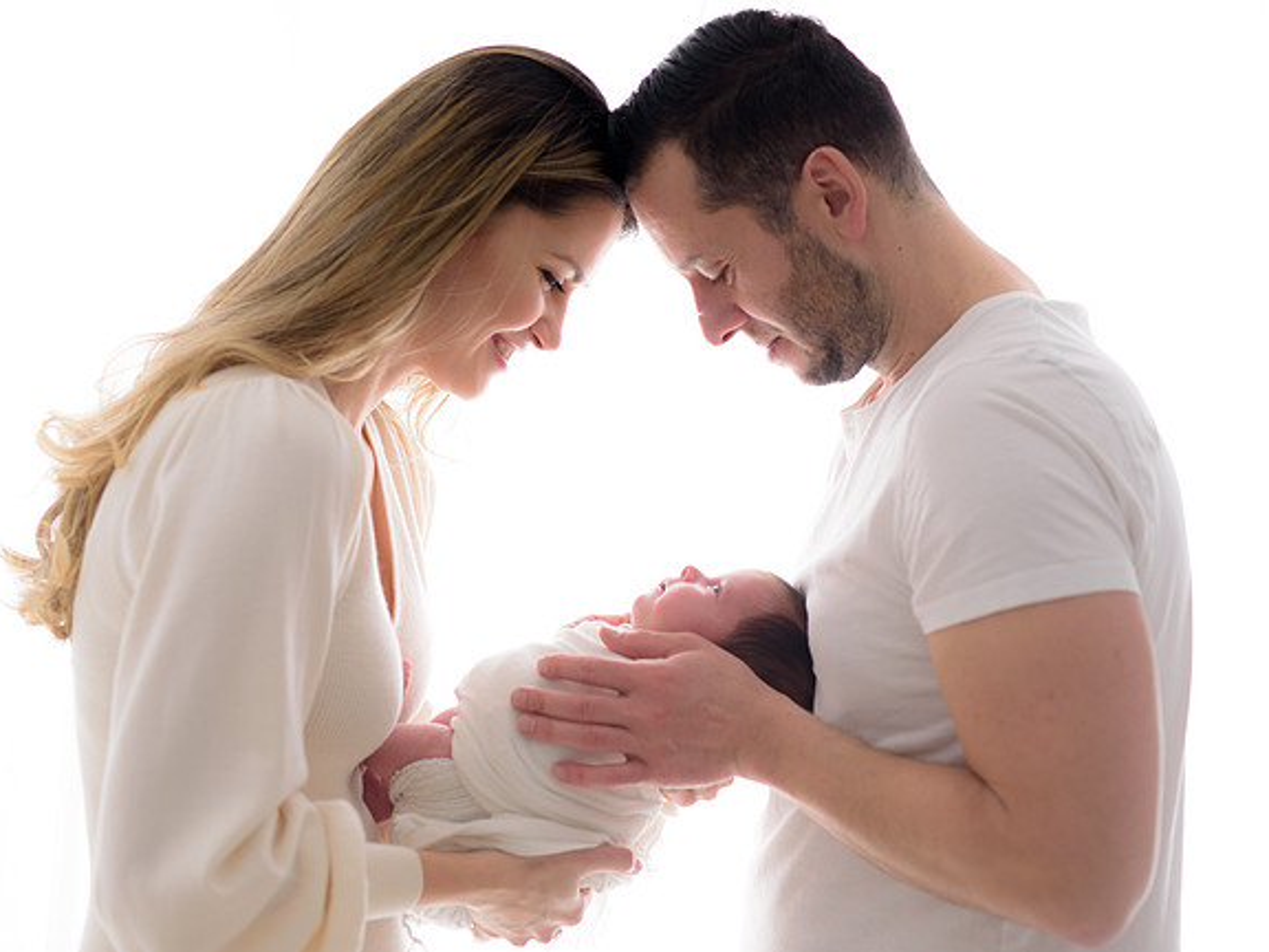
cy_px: 453
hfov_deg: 27.4
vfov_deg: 20.7
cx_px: 632
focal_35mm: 71
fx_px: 2603
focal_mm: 50
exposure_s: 1/160
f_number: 2
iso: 100
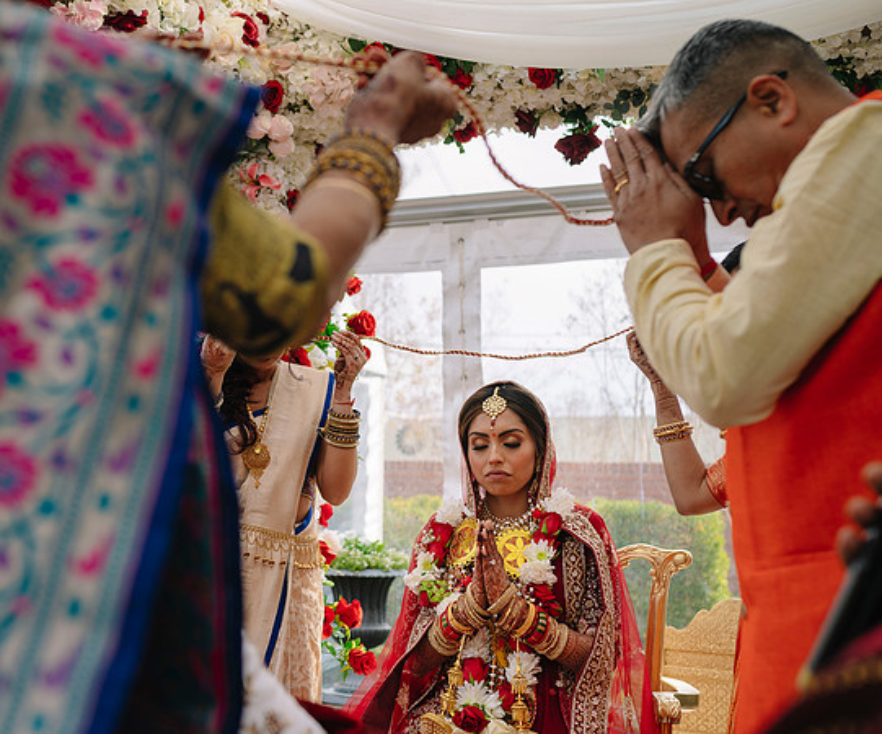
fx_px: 1174
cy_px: 332
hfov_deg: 40.5
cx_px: 277
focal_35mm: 44
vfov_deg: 34.7
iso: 125
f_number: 3.2
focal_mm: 35
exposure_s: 1/500
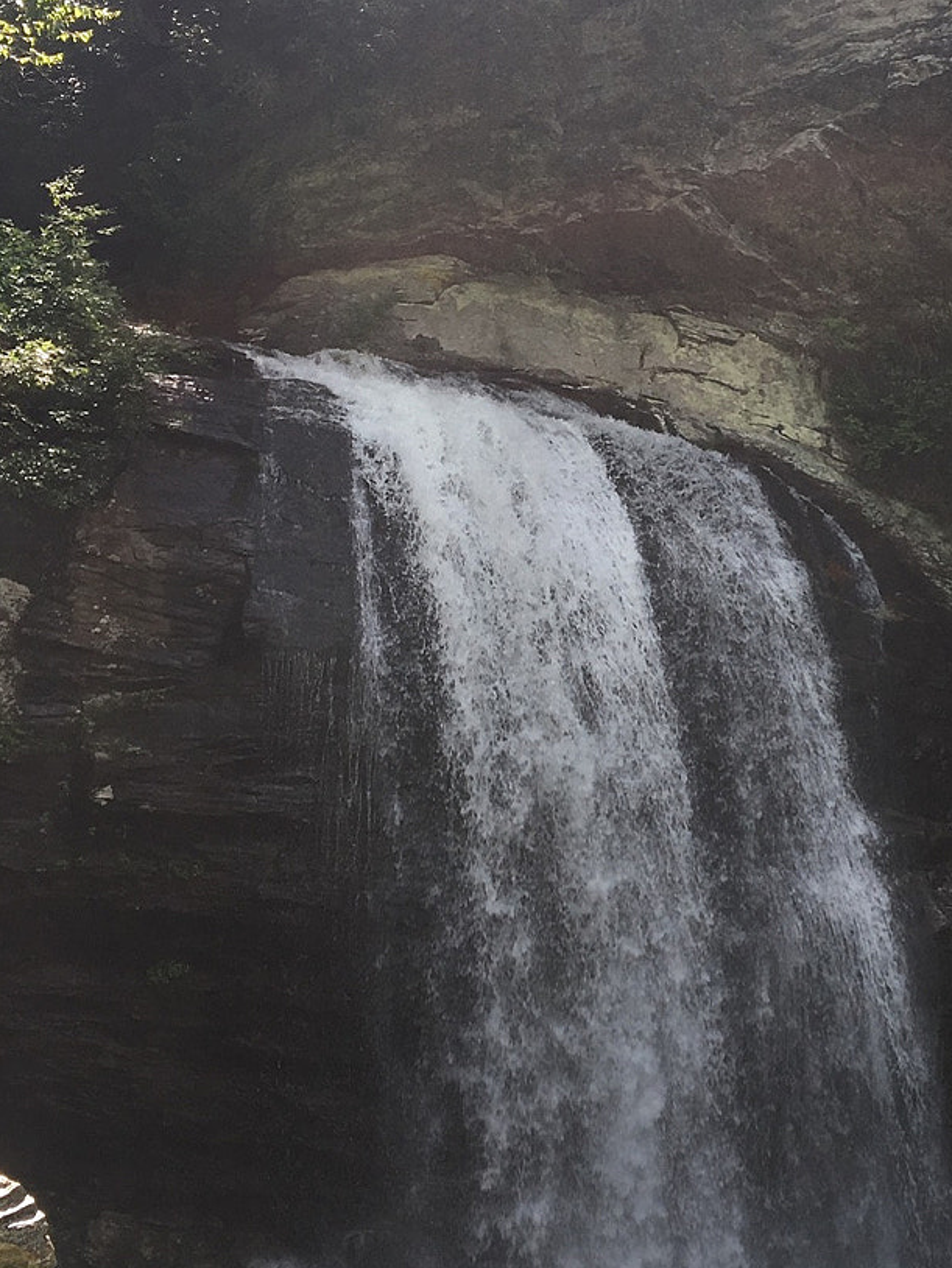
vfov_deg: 33.8
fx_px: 2089
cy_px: 598
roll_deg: -1.8
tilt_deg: +5.3
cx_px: 757
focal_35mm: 57
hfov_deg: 25.3
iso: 25
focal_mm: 4.15
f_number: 2.2
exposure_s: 1/245
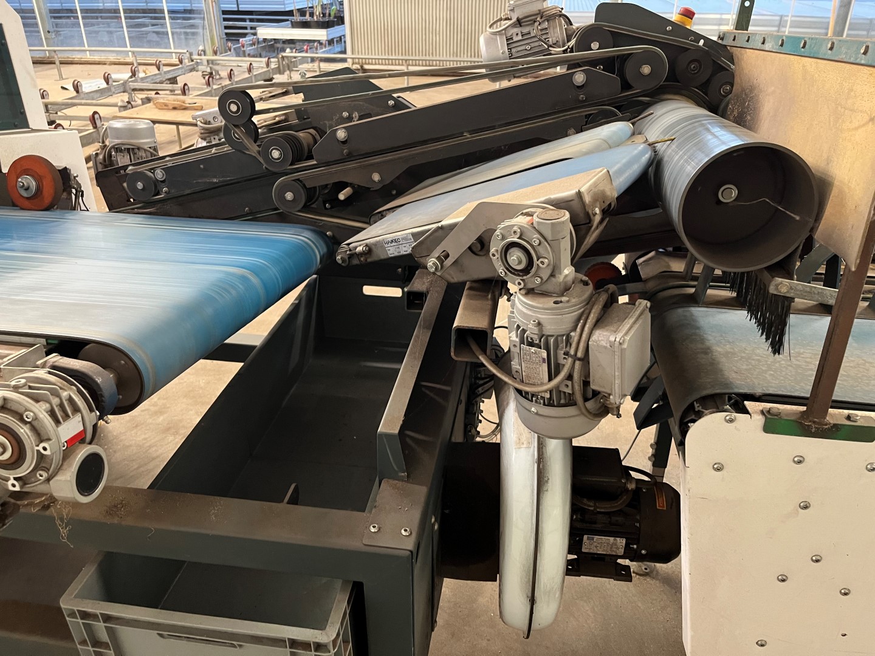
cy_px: 328
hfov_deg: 67.3
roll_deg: -0.9
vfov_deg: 53.1
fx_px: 657
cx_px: 438
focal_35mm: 26
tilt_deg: -29.0
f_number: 1.6
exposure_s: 1/33
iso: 400
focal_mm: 5.1
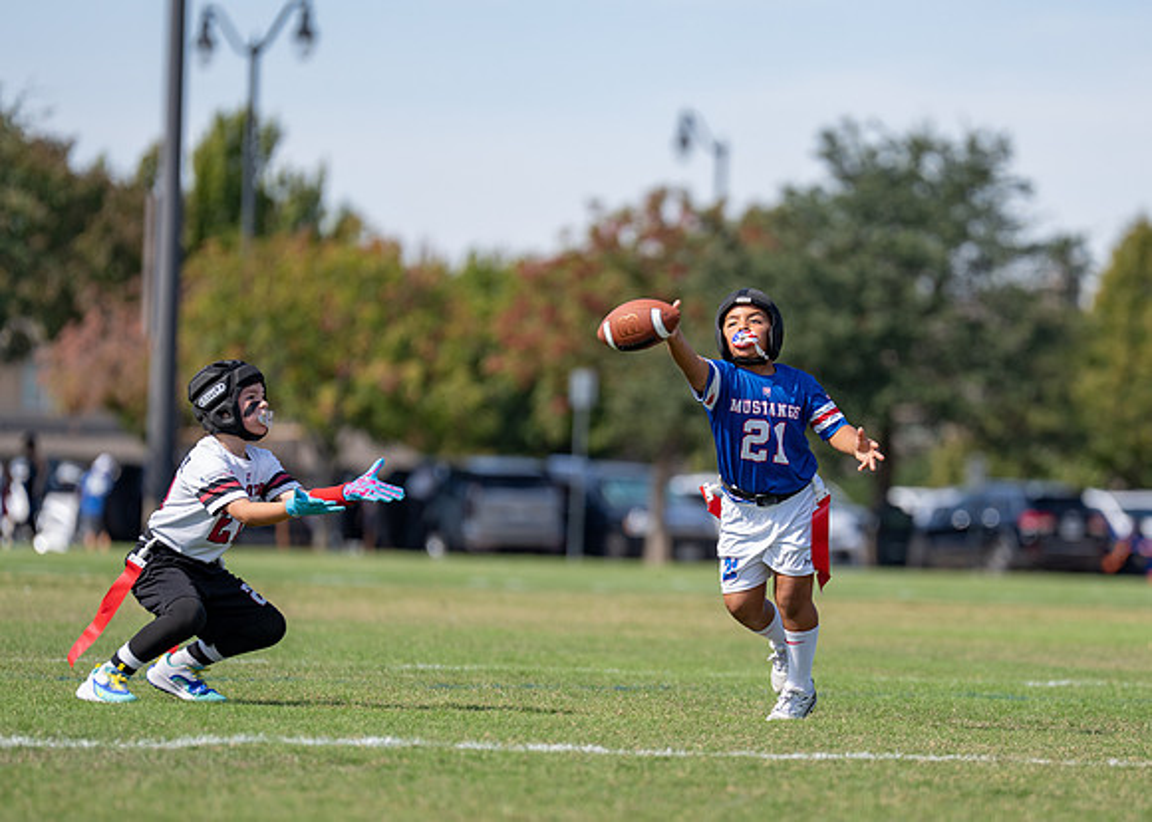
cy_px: 502
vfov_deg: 4.8
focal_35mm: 297
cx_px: 750
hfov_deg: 6.8
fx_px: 9712
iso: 100
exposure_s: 1/1000
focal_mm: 200
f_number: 2.8
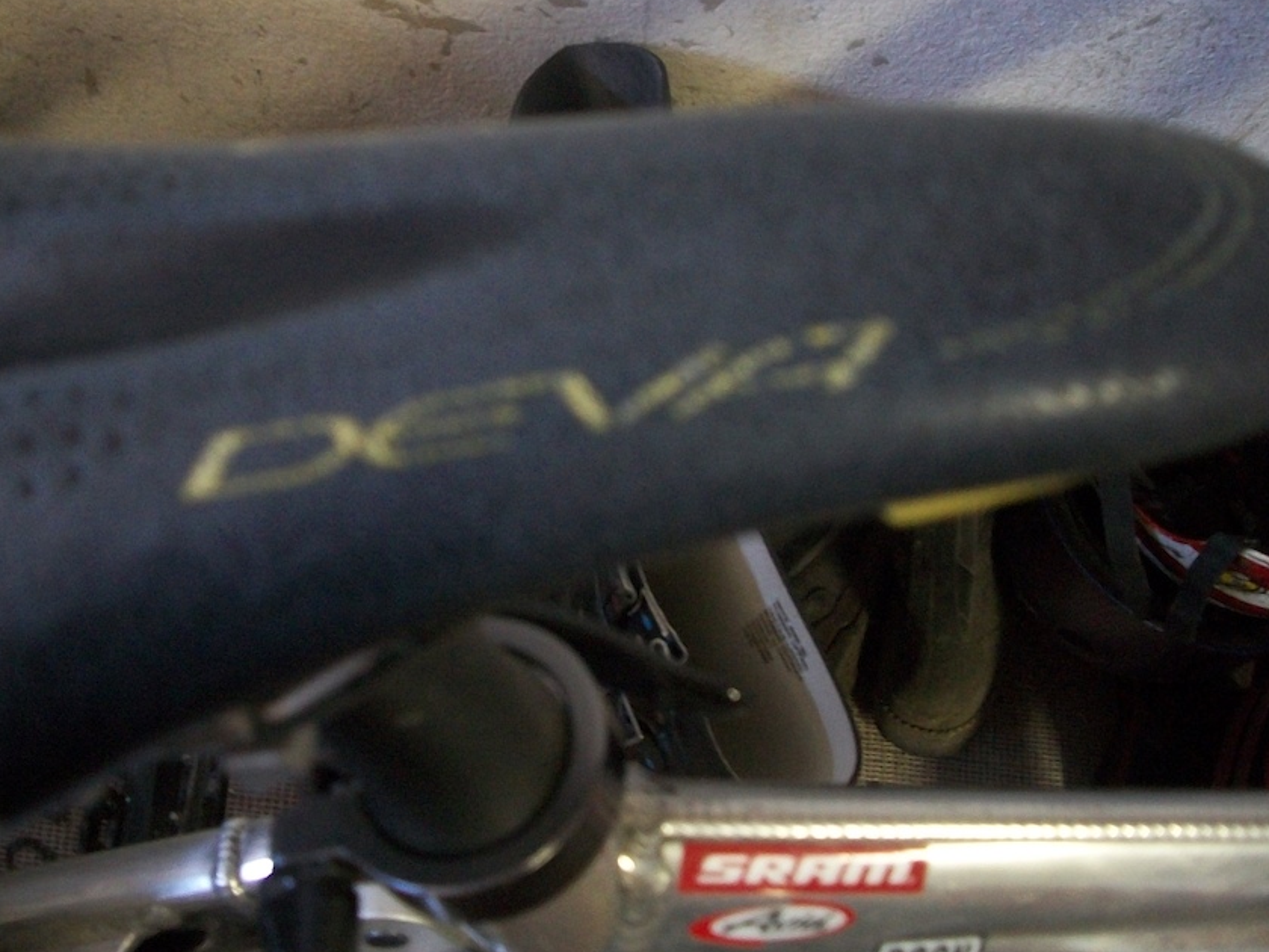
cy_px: 452
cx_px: 520
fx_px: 1430
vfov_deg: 36.8
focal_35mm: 39
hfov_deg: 47.6
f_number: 2.9
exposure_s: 1/10
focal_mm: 5.7
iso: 220
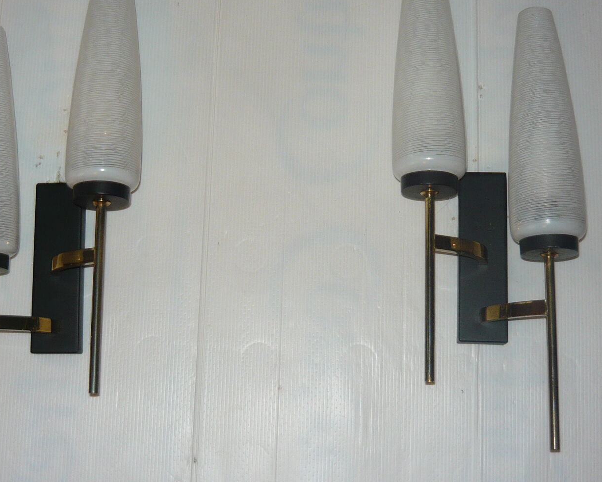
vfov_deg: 27.1
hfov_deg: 33.6
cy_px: 195
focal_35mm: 56
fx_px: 998
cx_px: 276
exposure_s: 1/30
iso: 100
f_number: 2.8
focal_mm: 5.5
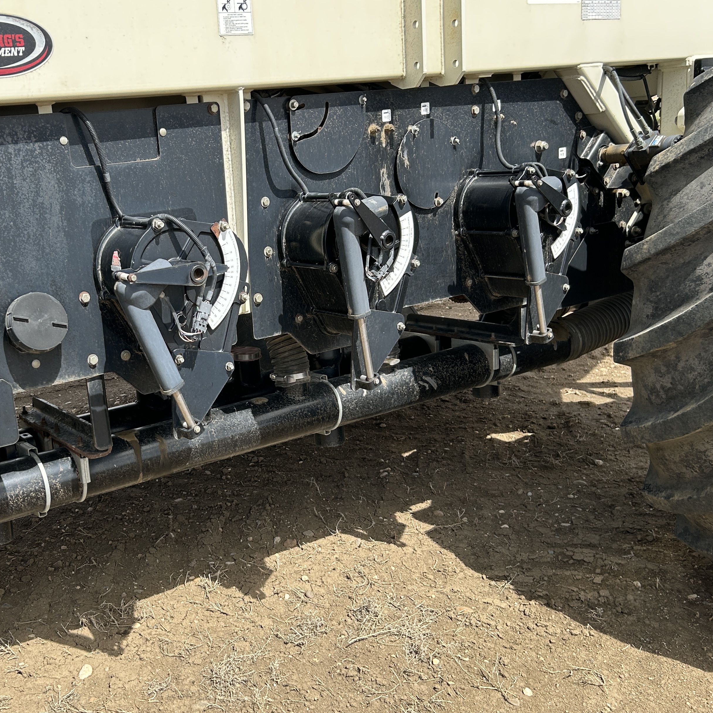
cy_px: 381
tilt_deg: -20.0
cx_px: 192
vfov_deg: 43.8
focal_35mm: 38
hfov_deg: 42.7
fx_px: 886
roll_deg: +2.9
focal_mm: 5.7
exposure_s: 1/2513
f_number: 1.5
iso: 50
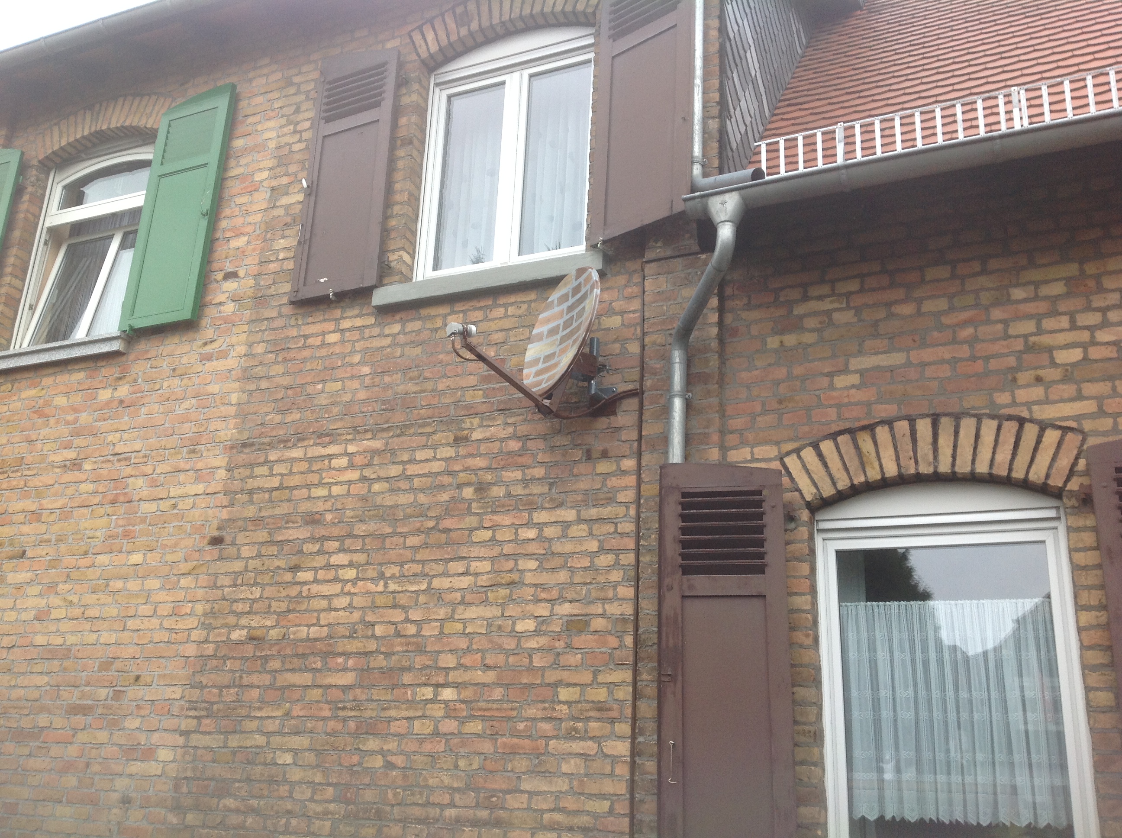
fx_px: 1133
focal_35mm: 35
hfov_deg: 52.7
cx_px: 561
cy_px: 419
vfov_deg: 40.6
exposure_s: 1/226
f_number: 2.4
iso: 50
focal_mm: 4.28
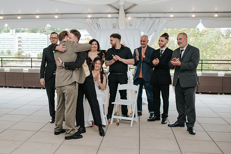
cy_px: 77
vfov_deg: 29.1
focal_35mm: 46
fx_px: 297
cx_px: 81
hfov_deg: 42.0
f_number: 2.8
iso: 220
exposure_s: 1/160
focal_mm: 35
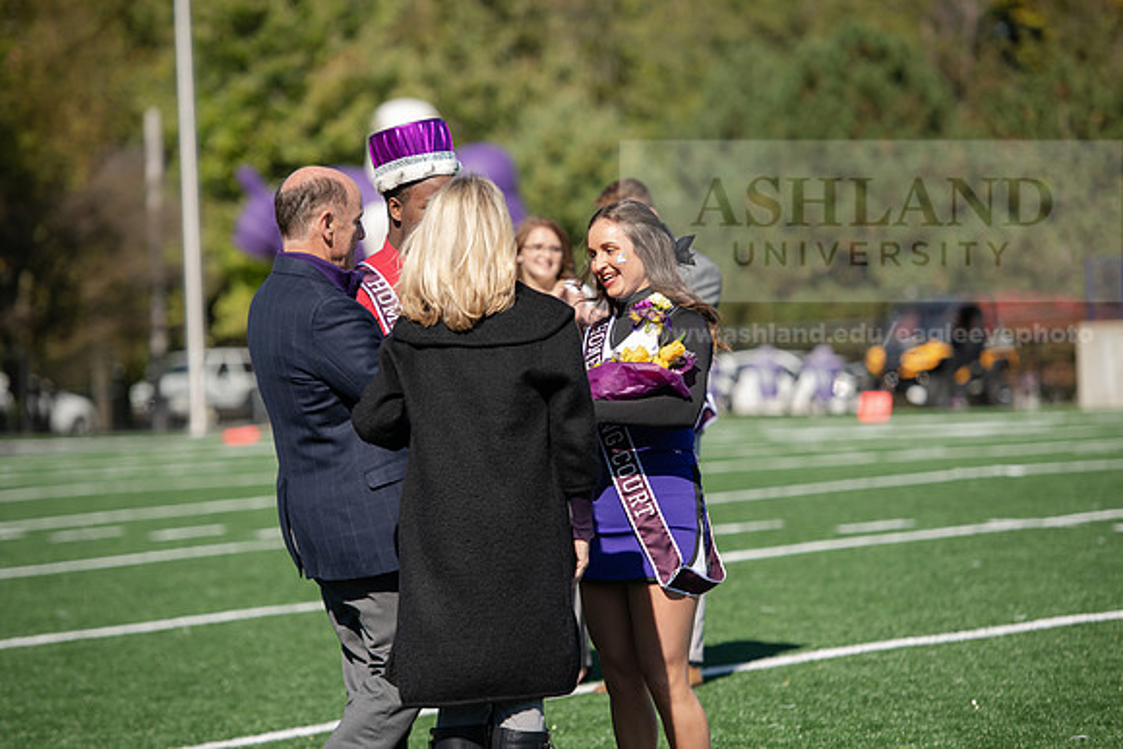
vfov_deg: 8.6
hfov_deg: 12.8
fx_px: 4992
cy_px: 374
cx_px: 562
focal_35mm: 160
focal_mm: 160
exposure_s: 1/1600
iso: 200
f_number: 3.5
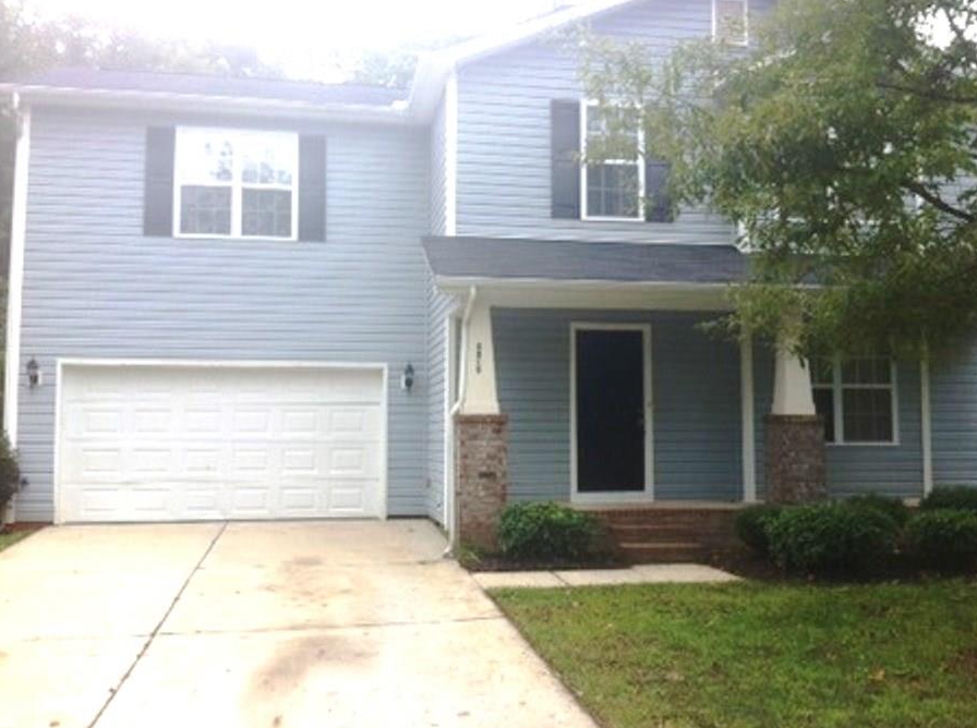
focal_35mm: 40
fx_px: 1127
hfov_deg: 46.8
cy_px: 341
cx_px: 536
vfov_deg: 35.8
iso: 80
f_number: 2.8
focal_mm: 3.85
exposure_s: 1/153
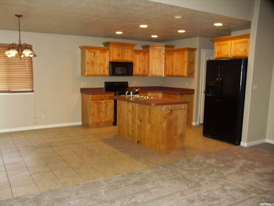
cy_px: 103
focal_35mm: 31
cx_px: 137
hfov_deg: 58.4
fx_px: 245
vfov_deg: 45.4
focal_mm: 8.01
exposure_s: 1/50
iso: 200
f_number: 2.8
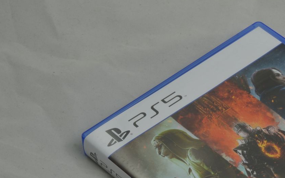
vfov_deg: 9.9
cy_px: 177
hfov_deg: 15.6
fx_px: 1017
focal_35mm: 131
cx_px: 302
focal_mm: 40
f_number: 20
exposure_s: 1/3
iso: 100
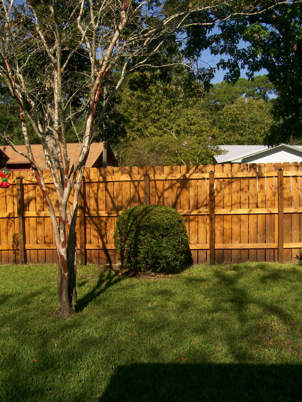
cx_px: 151
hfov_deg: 39.7
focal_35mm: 36
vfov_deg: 51.4
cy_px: 201
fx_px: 419
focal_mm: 6
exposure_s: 1/543
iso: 80
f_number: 4.8
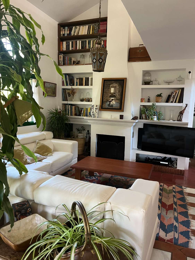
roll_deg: -1.2
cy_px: 130
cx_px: 98
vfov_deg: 67.3
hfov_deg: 53.1
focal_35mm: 26
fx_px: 195
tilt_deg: -6.9
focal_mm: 5.1
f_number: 1.6
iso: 160
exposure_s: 1/60
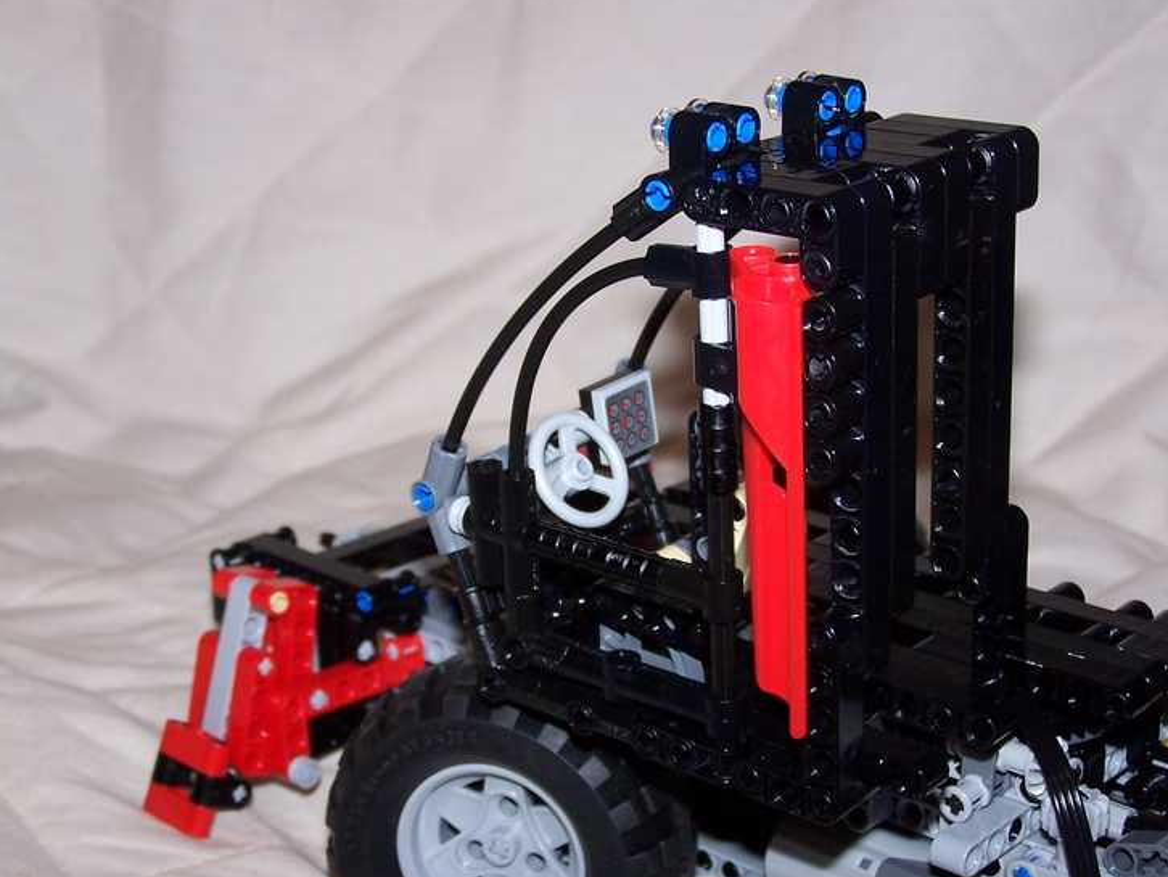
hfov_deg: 29.8
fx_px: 2194
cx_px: 605
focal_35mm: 65
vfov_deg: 22.6
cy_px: 475
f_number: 3.2
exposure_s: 1/60
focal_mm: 9.8
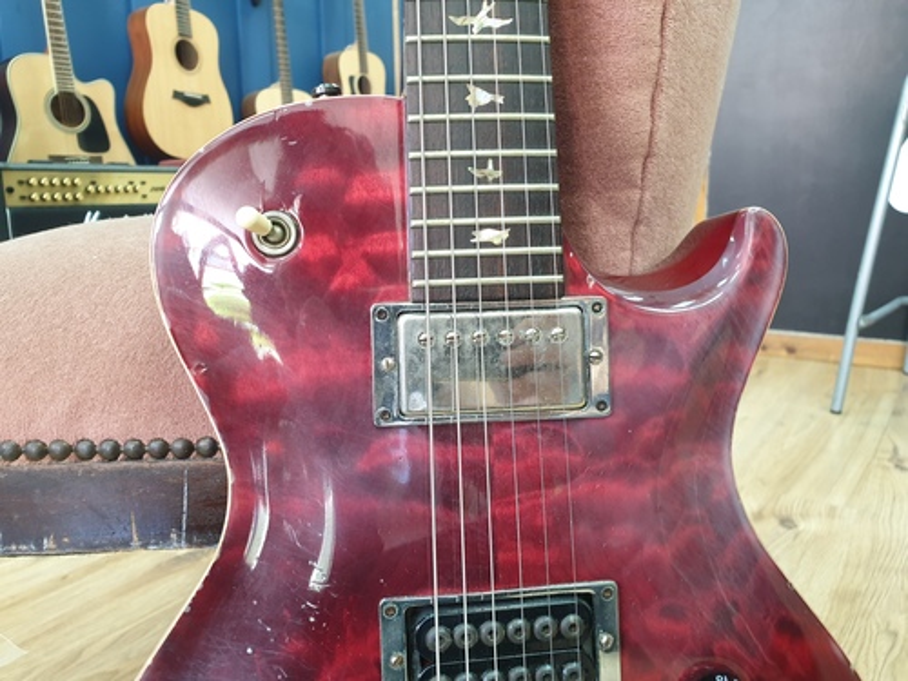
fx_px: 682
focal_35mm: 26
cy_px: 340
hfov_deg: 67.3
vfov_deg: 53.1
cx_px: 454
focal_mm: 4.3
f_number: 2.4
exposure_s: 1/33
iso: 250
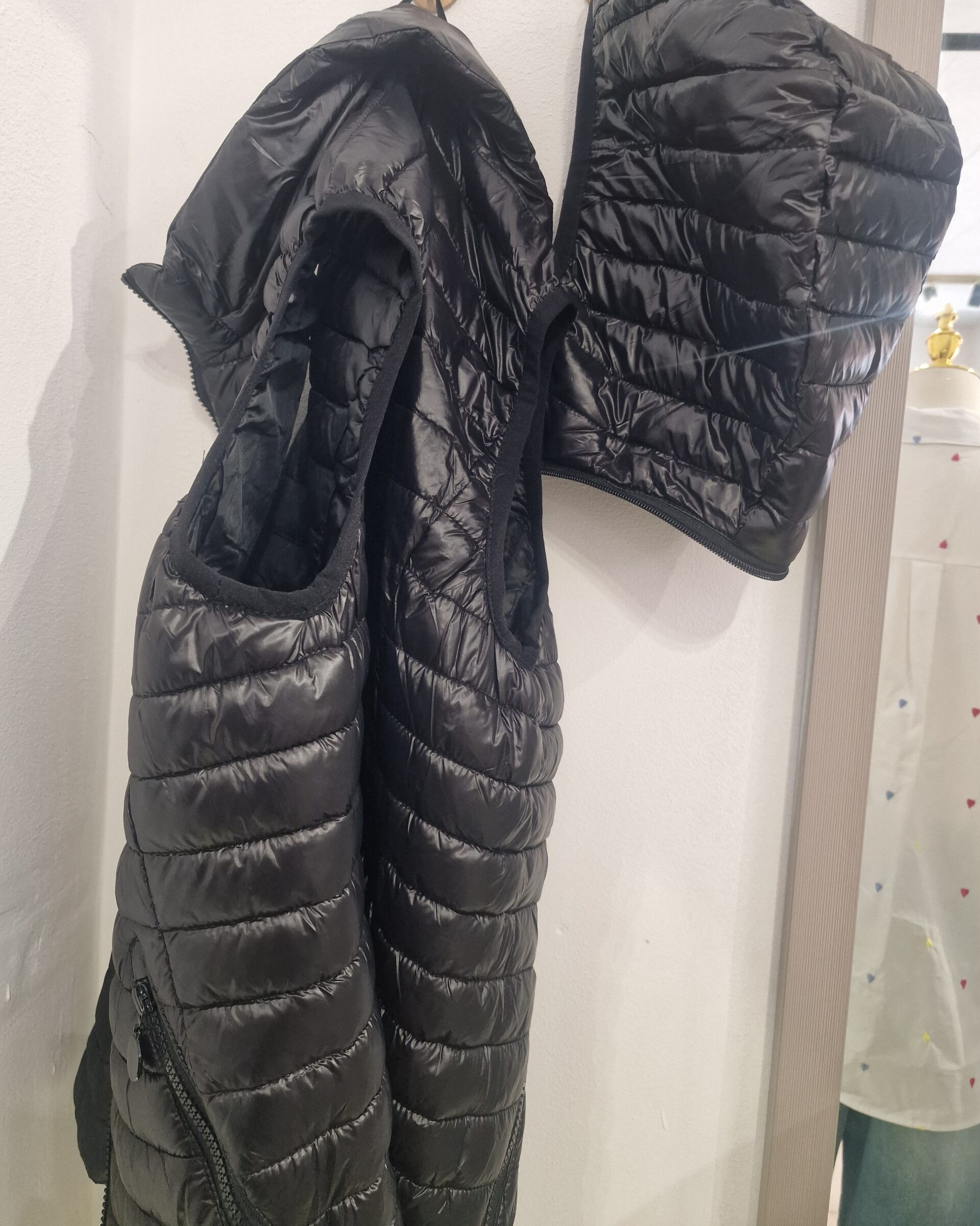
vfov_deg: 70.2
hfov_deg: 58.8
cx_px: 491
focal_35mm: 24
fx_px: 870
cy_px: 572
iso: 500
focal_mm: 6.4
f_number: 1.8
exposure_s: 1/120
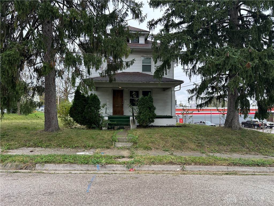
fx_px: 190
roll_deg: +0.2
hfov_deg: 71.6
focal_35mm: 24
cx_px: 137
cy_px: 103
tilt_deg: +2.8
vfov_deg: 56.8
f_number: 1.78
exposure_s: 1/185
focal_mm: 6.86
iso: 80
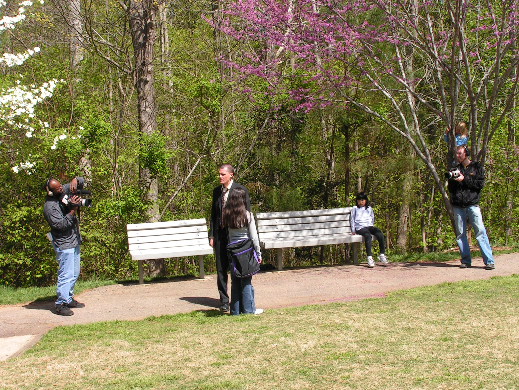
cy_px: 210
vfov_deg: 26.1
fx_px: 840
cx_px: 268
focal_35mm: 56
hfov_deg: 34.3
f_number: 6.3
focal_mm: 8.6
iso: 50
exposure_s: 1/200
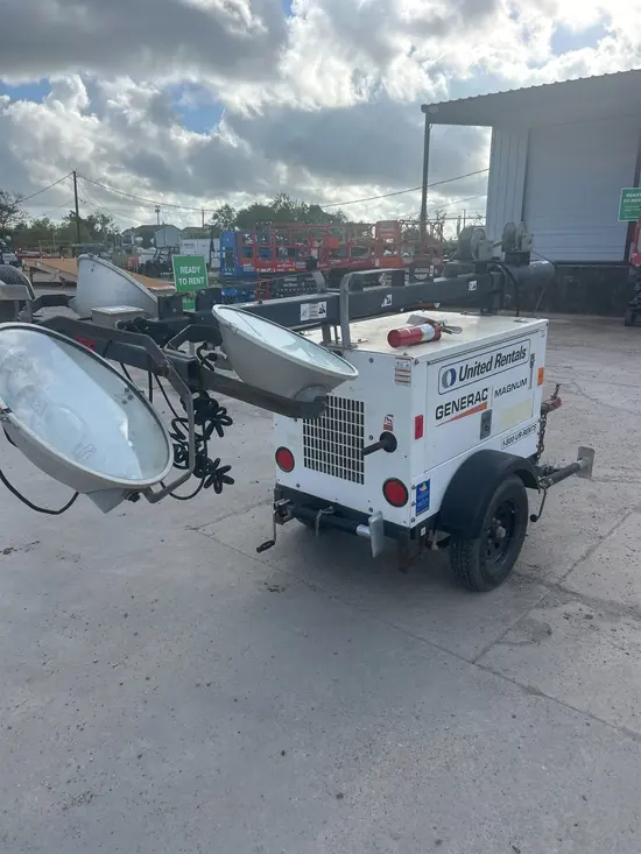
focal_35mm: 26
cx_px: 320
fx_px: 642
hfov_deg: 53.1
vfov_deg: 67.3
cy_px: 427
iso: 50
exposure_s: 1/3571
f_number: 1.5
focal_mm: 5.7
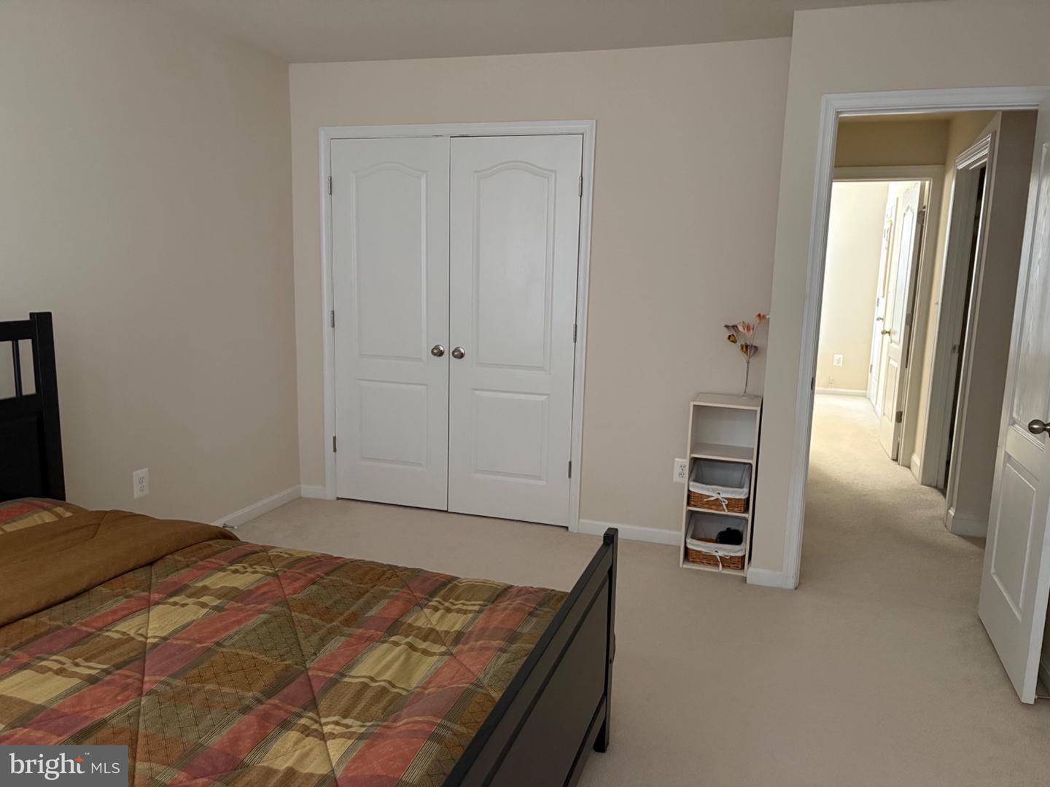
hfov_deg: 67.3
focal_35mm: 26
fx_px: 789
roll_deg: -0.9
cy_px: 394
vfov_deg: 53.1
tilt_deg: -9.9
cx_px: 525
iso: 640
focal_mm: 5.96
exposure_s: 1/30
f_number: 1.6
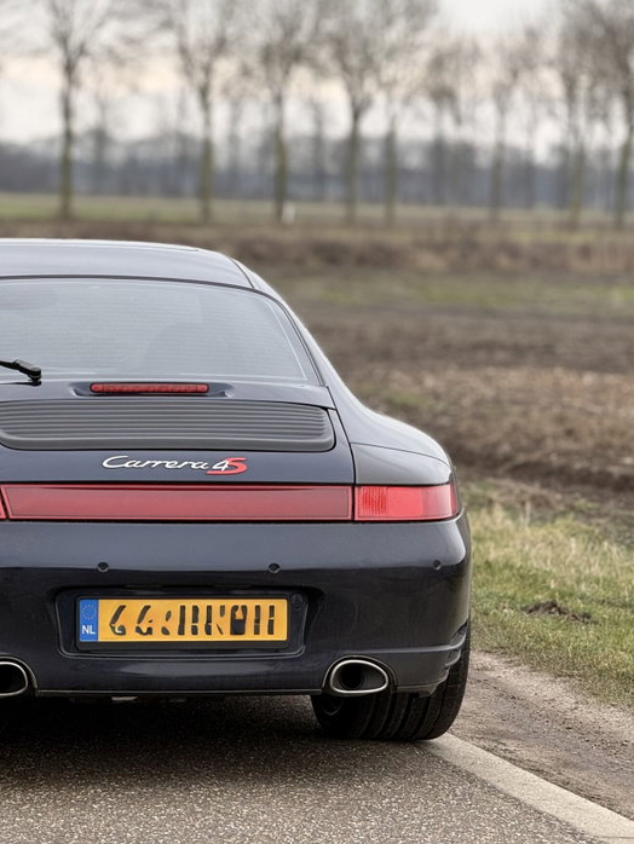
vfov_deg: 11.2
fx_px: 4295
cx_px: 157
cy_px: 438
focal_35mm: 176
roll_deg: -1.5
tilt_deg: -2.9
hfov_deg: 8.4
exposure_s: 1/136
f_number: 2.8
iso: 64
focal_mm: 15.66
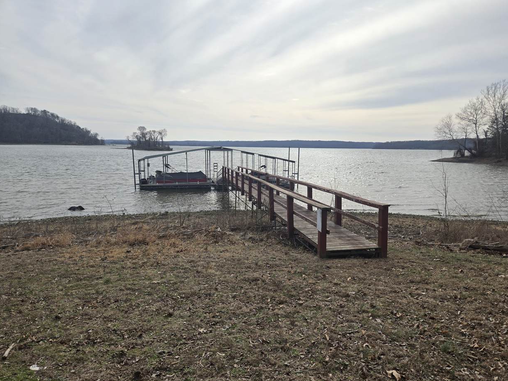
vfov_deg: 56.8
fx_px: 352
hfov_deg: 71.6
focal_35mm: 24
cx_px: 262
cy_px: 192
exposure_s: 1/2410
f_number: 1.8
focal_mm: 5.4
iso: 25
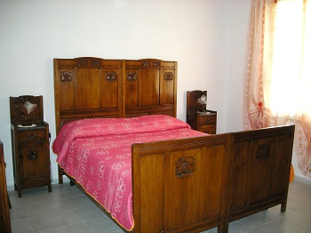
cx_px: 156
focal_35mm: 35
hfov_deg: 52.7
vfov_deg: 40.7
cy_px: 116
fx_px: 314
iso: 134
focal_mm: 5.7
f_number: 2.8
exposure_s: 1/30
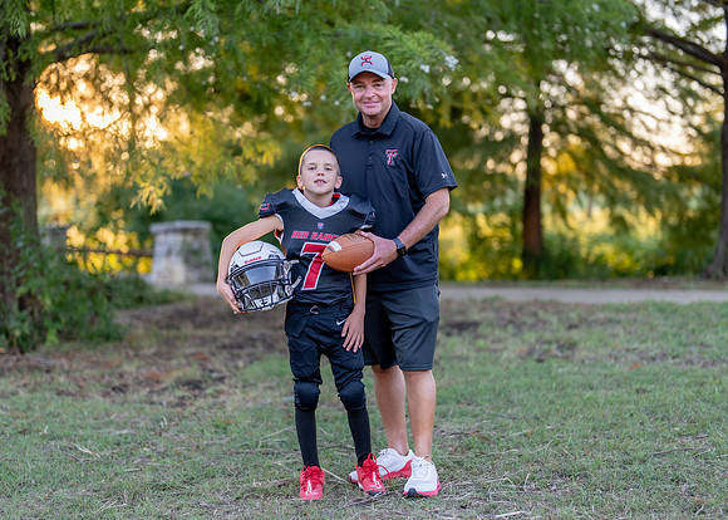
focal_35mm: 64
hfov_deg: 30.8
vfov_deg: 22.3
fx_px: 1321
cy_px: 265
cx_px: 358
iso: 100
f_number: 1.2
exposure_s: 1/400
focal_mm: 50
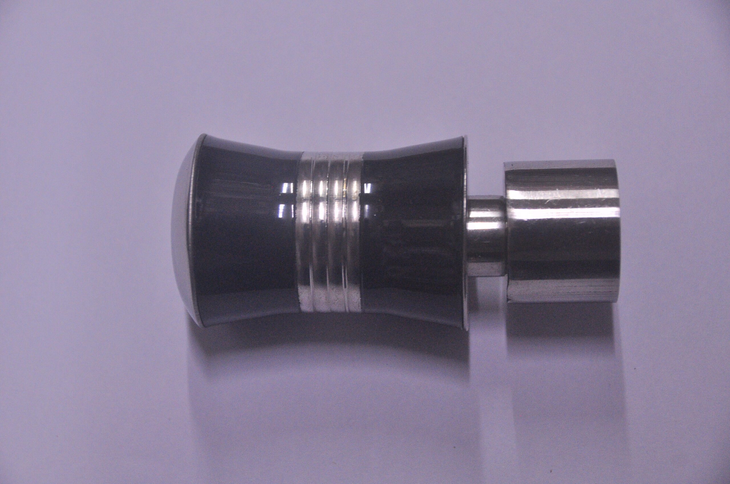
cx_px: 365
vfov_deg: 13.0
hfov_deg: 19.5
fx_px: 2126
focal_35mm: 105
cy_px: 242
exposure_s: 1/80
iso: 1250
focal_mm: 70
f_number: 5
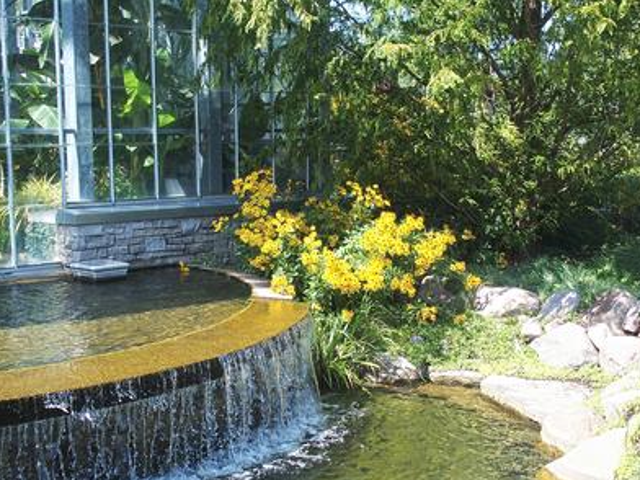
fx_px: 943
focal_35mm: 51
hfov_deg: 37.5
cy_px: 242
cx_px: 320
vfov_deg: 28.6
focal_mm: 10.8
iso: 100
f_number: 3.5
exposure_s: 1/400
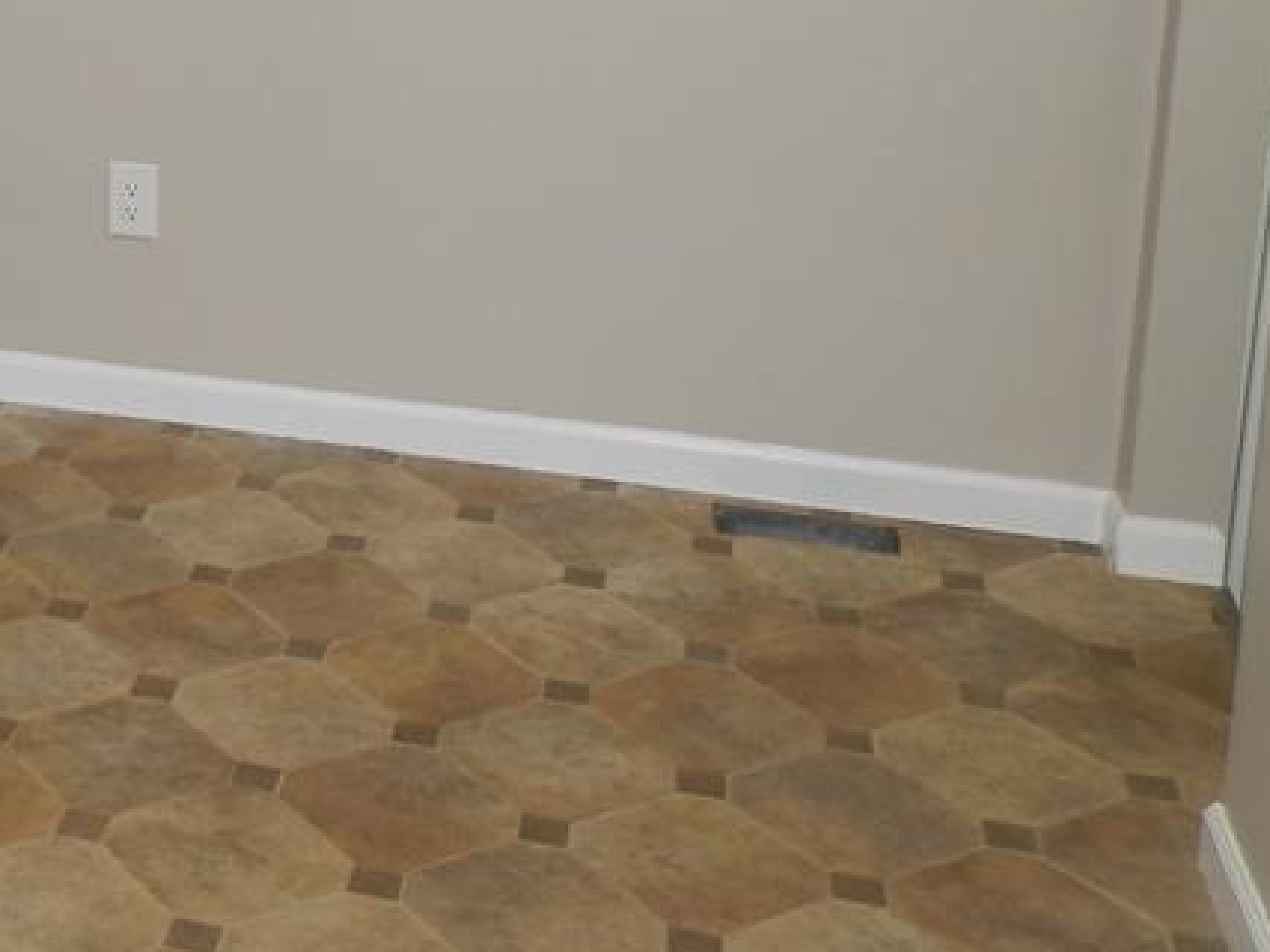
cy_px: 15
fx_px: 2201
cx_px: -101
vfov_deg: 23.4
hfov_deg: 29.3
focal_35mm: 60
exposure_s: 1/30
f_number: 3.1
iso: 100
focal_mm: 4.5
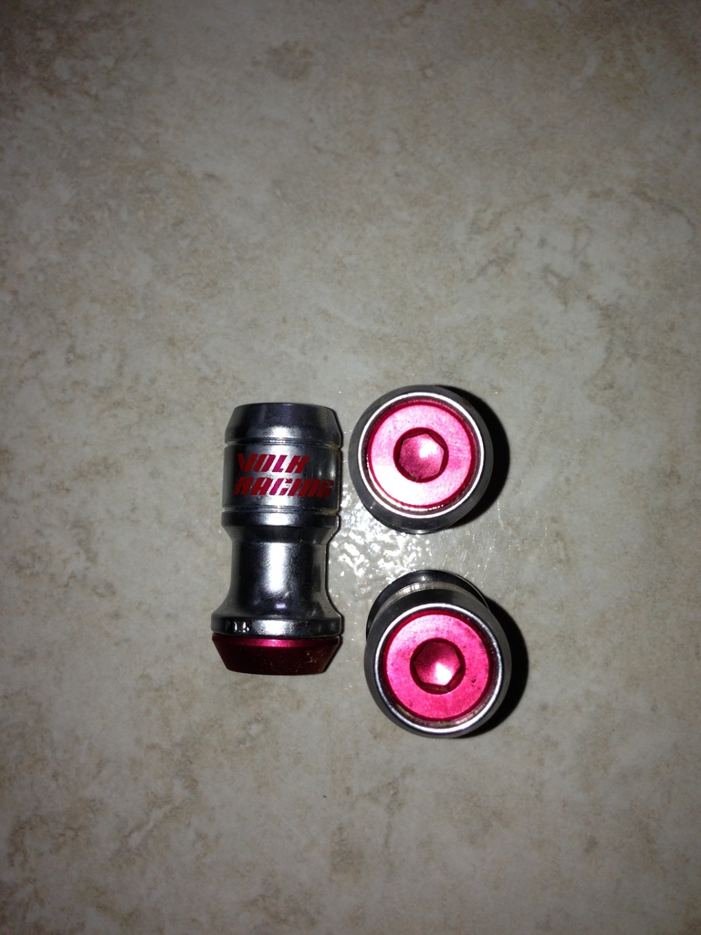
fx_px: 891
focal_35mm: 33
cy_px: 468
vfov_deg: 55.4
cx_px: 350
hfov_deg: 42.9
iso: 50
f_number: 2.4
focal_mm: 4.13
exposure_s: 1/256
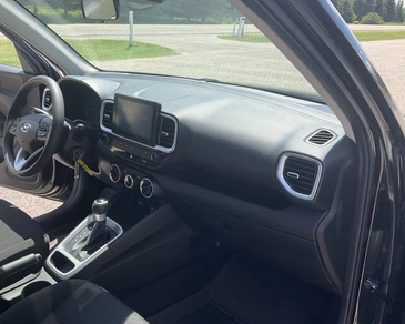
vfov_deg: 47.1
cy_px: 160
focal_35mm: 31
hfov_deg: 57.1
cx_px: 192
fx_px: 372
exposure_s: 1/568
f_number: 1.8
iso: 25
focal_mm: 3
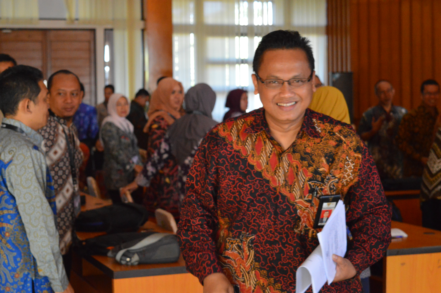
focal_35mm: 78
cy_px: 146
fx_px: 955
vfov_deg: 17.5
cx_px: 220
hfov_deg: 26.0
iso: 3200
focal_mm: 52
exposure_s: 1/200
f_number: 5.6
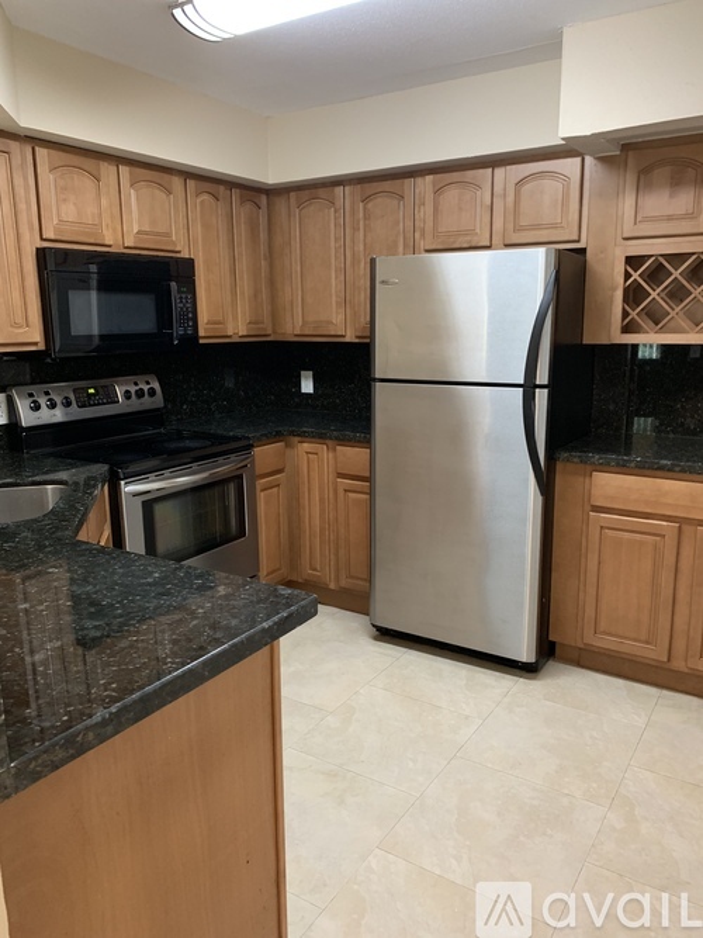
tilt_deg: -9.7
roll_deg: +0.5
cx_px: 352
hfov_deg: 53.0
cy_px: 469
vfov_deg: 67.3
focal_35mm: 26
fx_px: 704
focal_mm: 4.25
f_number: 1.8
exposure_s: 1/40
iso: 320
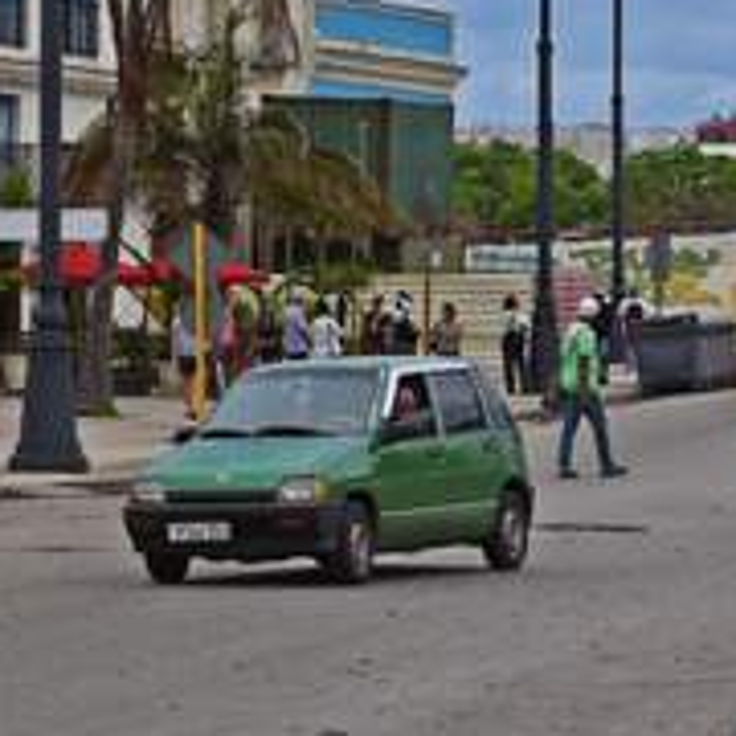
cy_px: -12
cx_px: -78
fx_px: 5124
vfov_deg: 8.2
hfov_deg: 8.2
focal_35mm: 213
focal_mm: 44
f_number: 4.5
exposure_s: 1/800
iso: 100
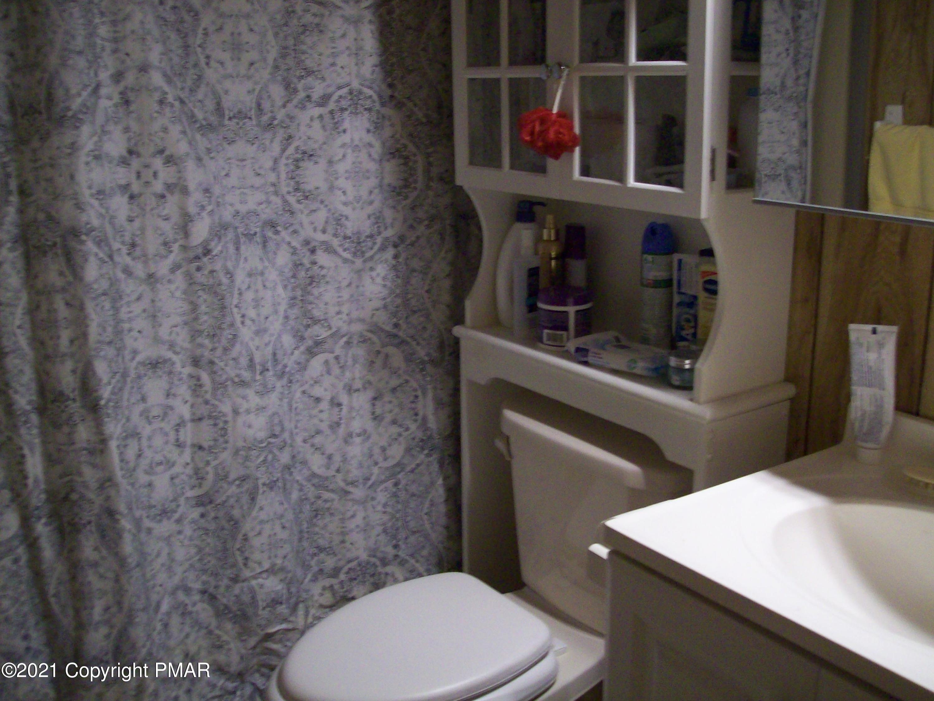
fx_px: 971
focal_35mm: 36
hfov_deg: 51.4
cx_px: 467
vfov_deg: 39.7
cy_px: 350
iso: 200
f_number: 2.7
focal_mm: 6
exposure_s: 1/8
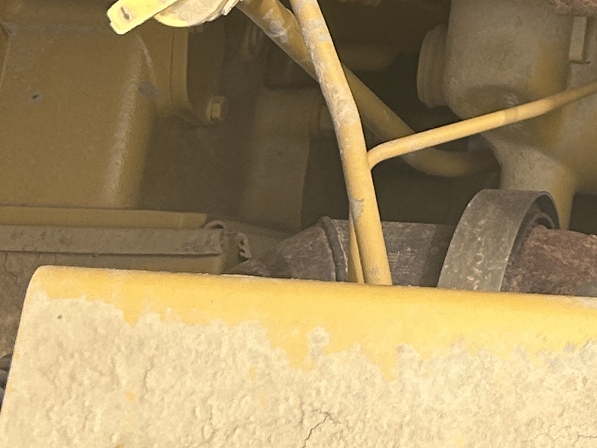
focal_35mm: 132
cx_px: 1115
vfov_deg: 9.7
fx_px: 2277
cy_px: -678
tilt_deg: -66.6
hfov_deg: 13.3
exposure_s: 1/662
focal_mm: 5.7
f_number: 1.5
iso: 50
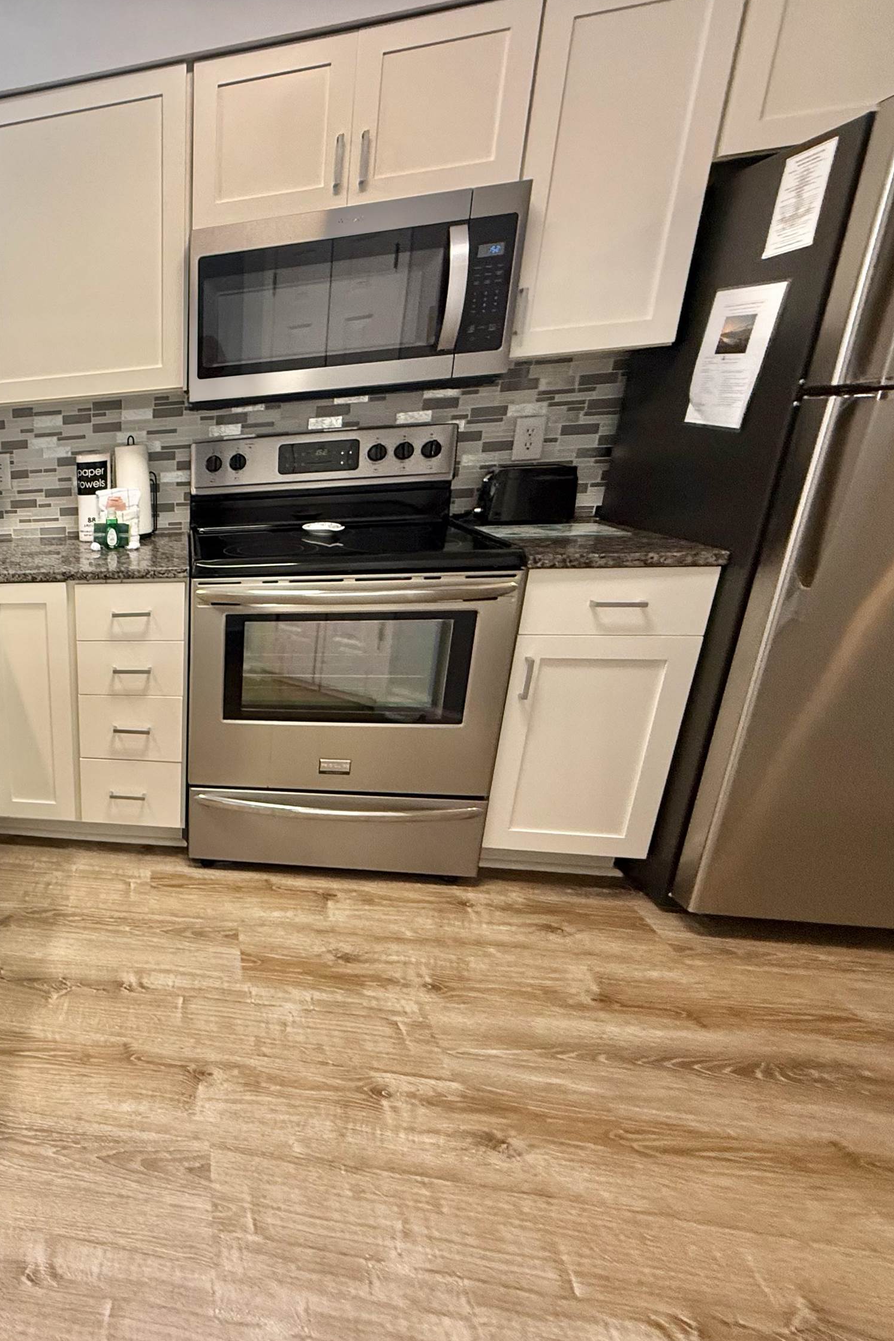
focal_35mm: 20
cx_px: -5
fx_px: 745
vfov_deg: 84.0
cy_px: 683
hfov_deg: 49.9
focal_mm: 2.22
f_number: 2.2
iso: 250
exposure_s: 1/120
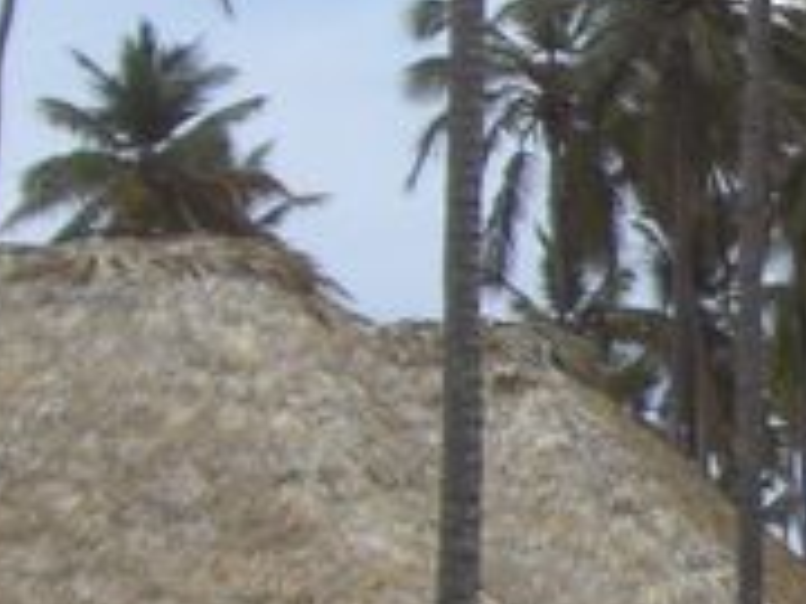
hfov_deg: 8.4
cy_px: 443
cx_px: 1934
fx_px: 5029
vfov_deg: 6.9
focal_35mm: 216
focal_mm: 6.2
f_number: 8
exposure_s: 1/200
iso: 64
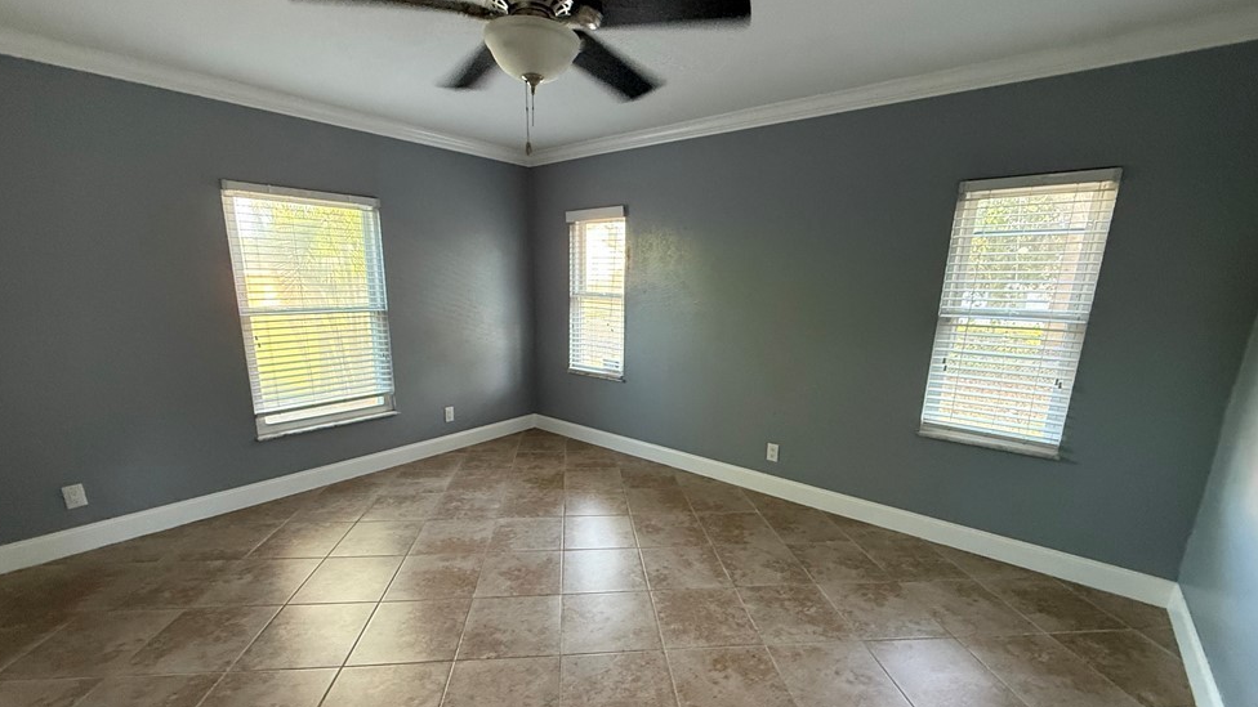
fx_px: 534
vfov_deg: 66.7
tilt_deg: -14.3
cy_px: 404
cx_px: 620
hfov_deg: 99.4
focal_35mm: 16
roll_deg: -0.9
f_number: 2.2
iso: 500
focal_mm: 2.22
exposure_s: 1/60
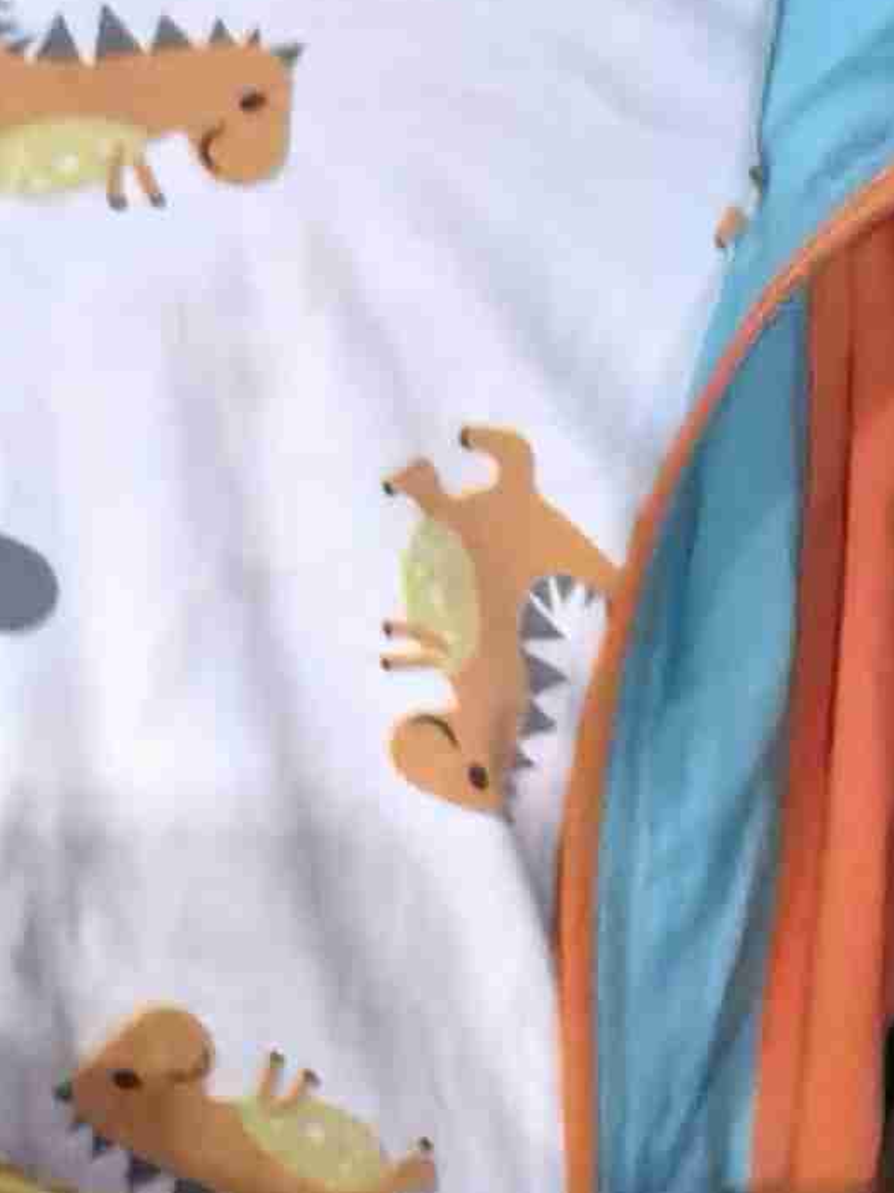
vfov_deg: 12.2
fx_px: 5547
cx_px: 639
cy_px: 193
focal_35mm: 161
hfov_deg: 9.2
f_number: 2.4
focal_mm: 2.7
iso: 640
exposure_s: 1/25
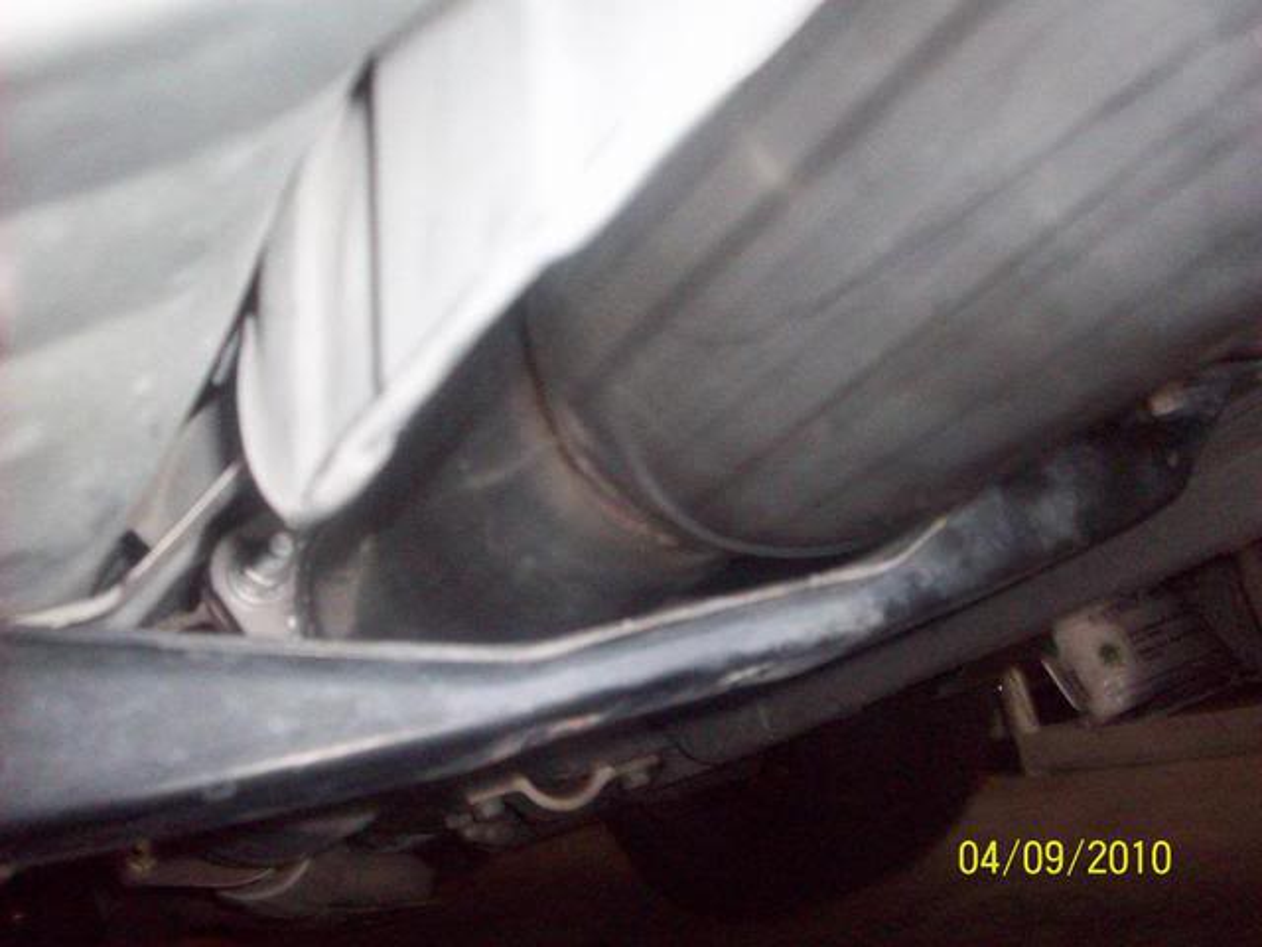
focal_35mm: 37
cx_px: 631
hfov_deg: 50.1
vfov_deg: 38.7
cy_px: 474
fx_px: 1349
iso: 400
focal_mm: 6.2
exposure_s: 1/45
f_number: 2.8
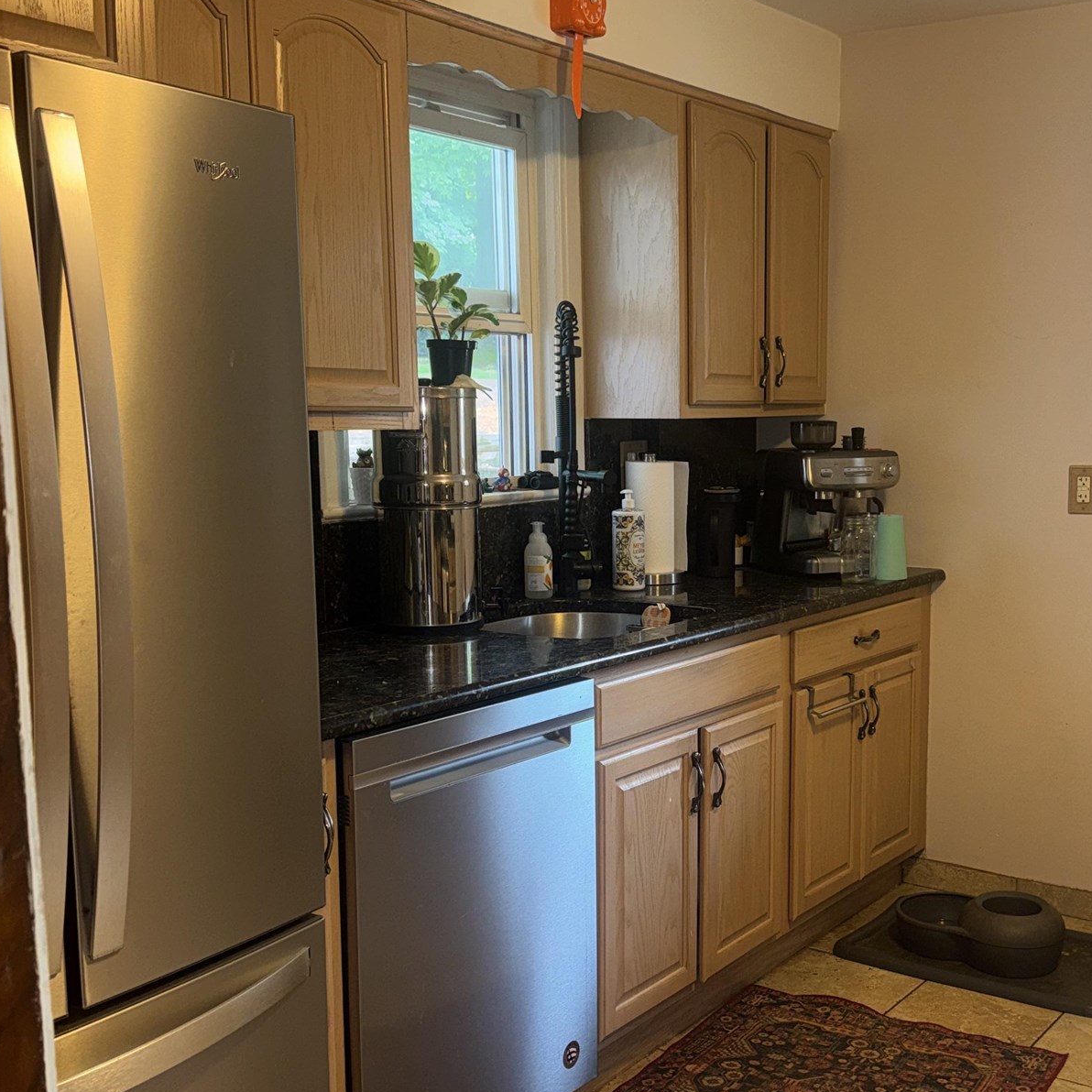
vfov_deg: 40.9
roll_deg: +0.6
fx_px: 1463
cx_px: 722
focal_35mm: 41
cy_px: 591
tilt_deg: -7.9
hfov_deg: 40.5
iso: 64
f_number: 1.78
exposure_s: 1/27
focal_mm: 6.76
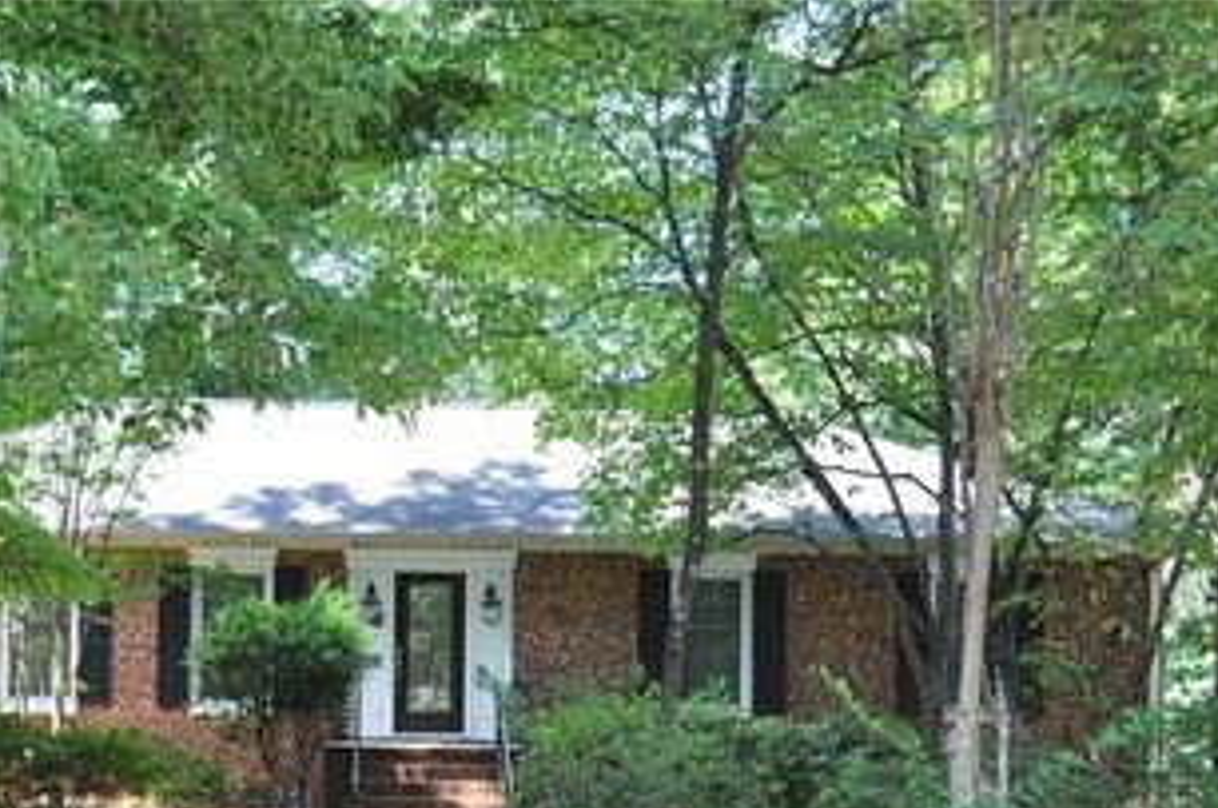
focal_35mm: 54
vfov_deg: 24.5
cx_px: 414
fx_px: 1824
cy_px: 657
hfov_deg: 36.6
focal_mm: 22
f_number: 5.6
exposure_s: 1/125
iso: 320
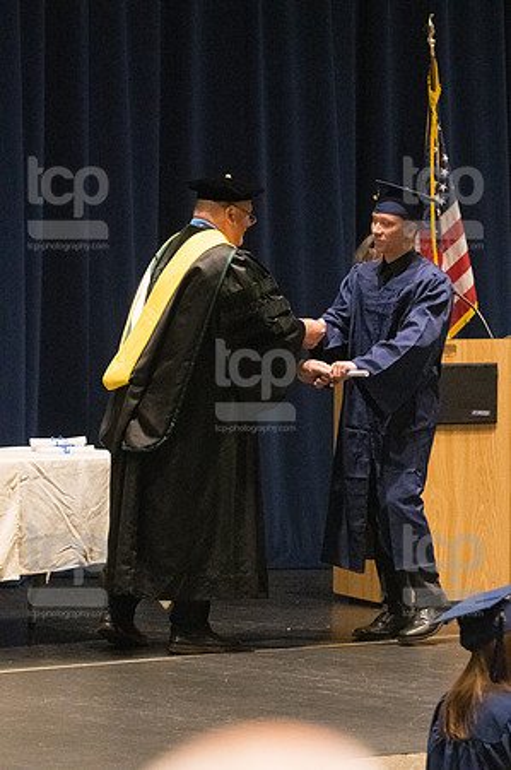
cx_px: 256
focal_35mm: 202
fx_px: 4311
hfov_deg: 6.8
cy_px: 385
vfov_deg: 10.2
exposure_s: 1/250
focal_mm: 135
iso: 8000
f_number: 4.5
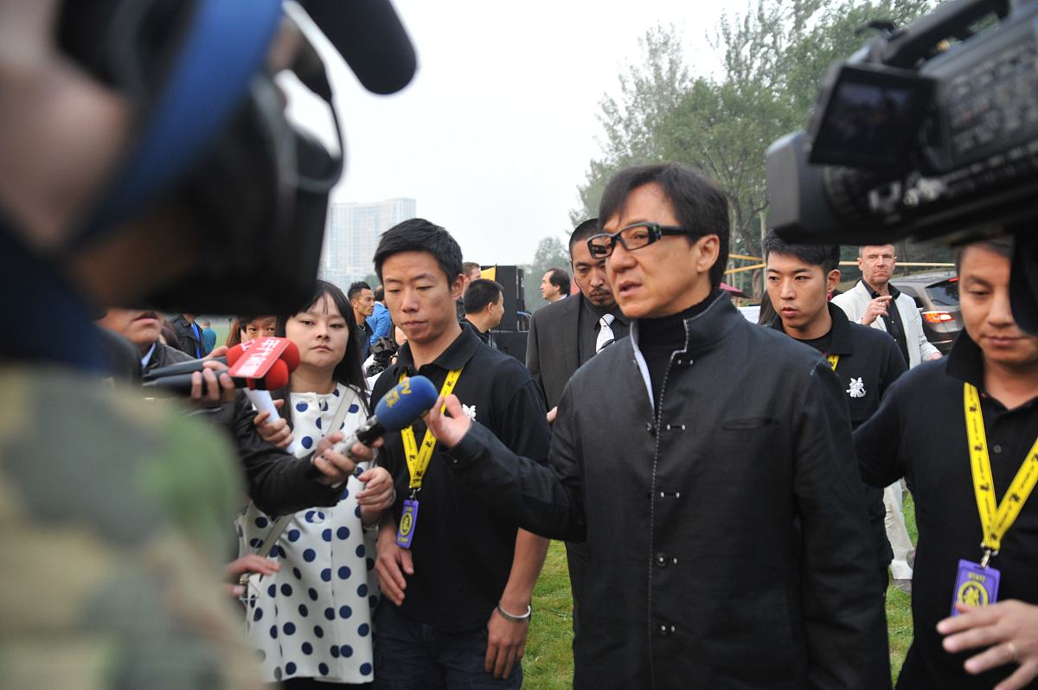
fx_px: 807
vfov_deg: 46.3
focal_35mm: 28
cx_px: 519
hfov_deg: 65.5
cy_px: 345
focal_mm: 28
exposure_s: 1/320
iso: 800
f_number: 3.5
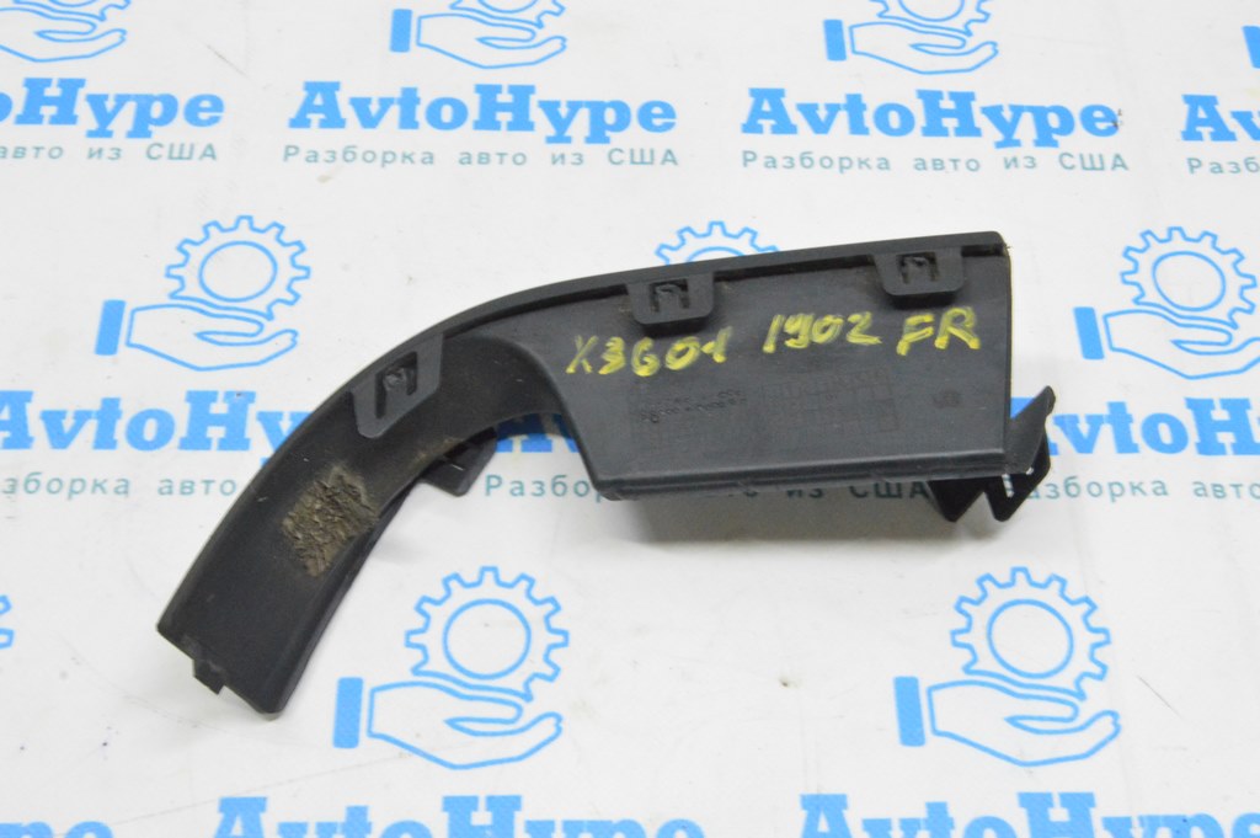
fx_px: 1679
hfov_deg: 41.1
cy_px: 419
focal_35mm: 48
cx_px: 630
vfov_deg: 28.0
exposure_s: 1/15
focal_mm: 32
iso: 6400
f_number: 20
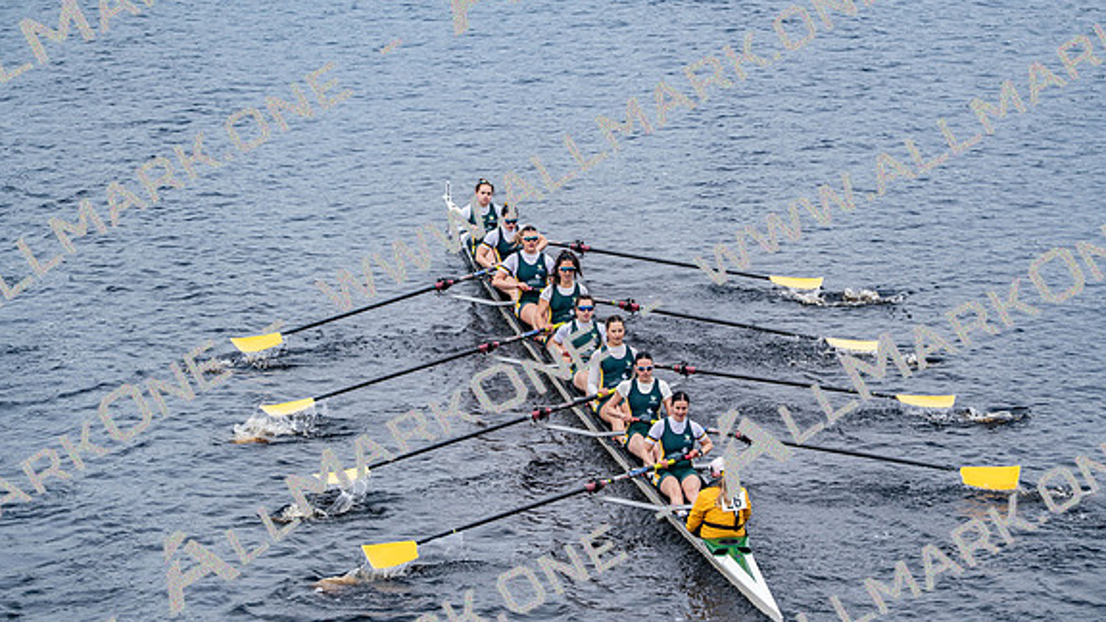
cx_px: 553
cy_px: 318
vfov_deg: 5.8
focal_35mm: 211
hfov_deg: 10.2
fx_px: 6188
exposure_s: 1/2000
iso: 200
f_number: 2.8
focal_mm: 200
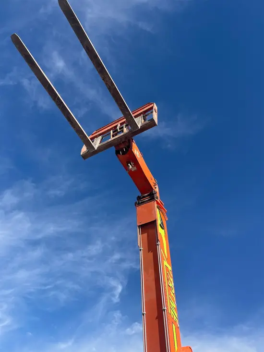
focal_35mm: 26
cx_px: 132
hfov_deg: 53.1
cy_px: 176
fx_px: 264
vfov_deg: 67.3
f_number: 1.6
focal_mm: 5.1
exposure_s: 1/2309
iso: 50
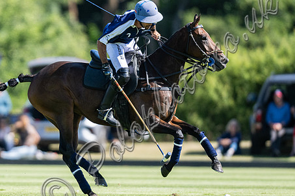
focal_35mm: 854
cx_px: 47
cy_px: 131
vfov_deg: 1.6
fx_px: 6993
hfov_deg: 2.4
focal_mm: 400
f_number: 3.2
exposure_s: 1/4000
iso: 400
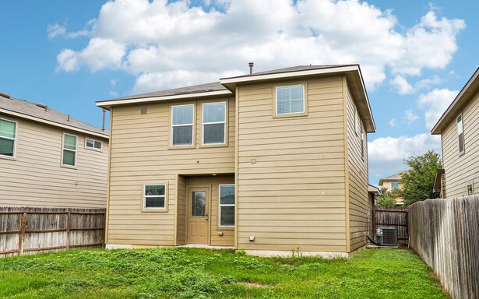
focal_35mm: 35
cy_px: 158
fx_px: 457
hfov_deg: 55.3
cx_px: 231
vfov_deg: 36.2
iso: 100
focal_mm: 33
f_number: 8
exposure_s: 1/160
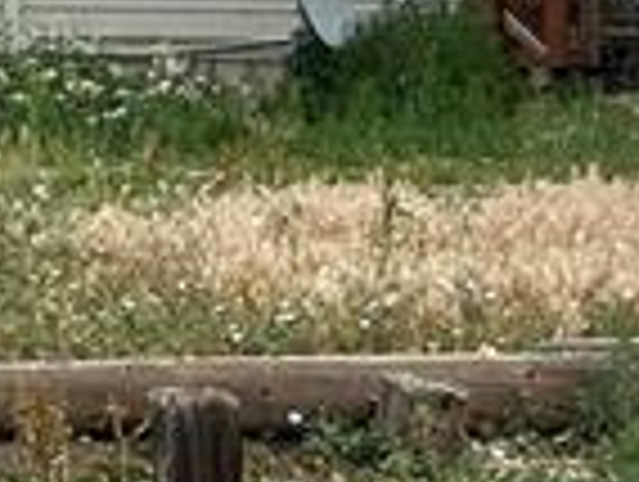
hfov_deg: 8.7
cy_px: 38
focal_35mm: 187
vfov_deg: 7.9
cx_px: -1296
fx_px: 3458
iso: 50
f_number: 1.5
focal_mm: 5.7
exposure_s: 1/1621
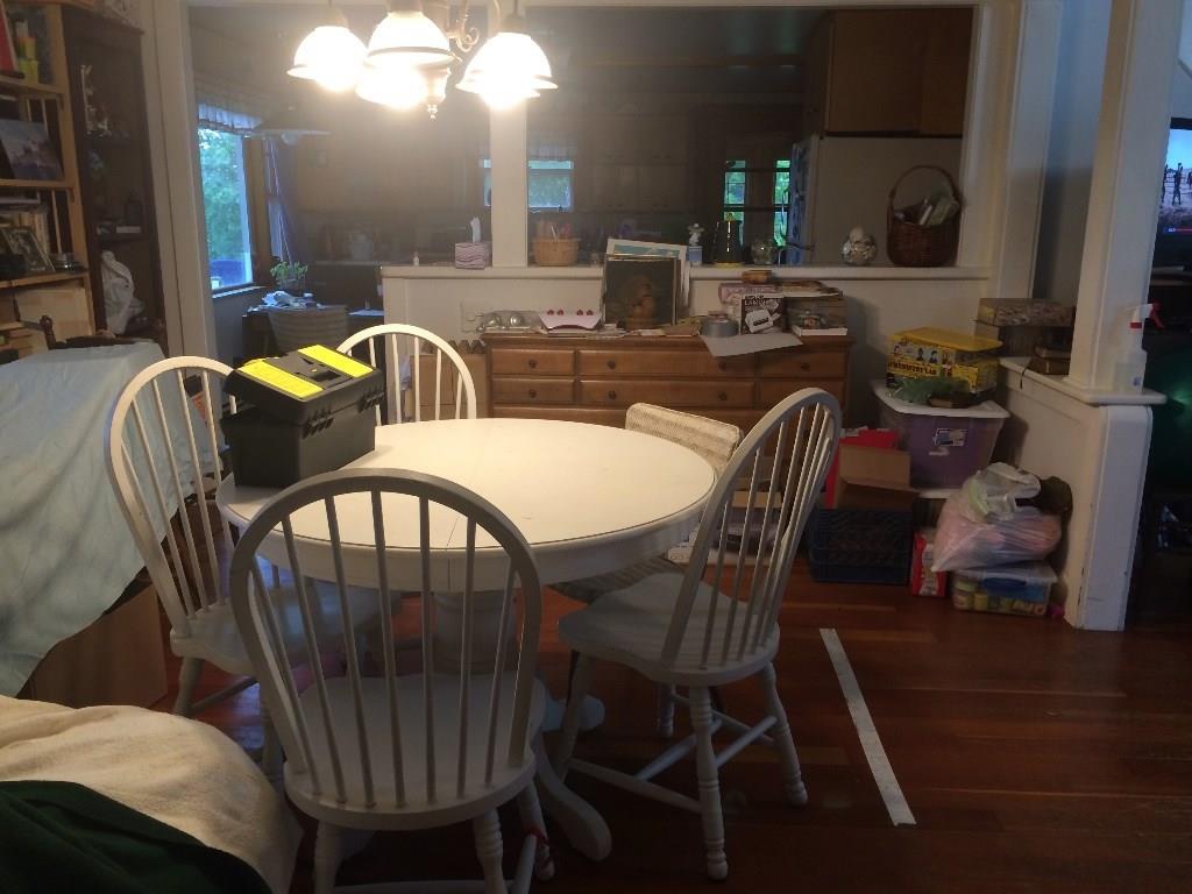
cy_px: 447
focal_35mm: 30
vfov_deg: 46.8
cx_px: 596
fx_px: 1033
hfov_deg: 60.0
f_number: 2.2
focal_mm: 4.12
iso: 100
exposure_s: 1/30
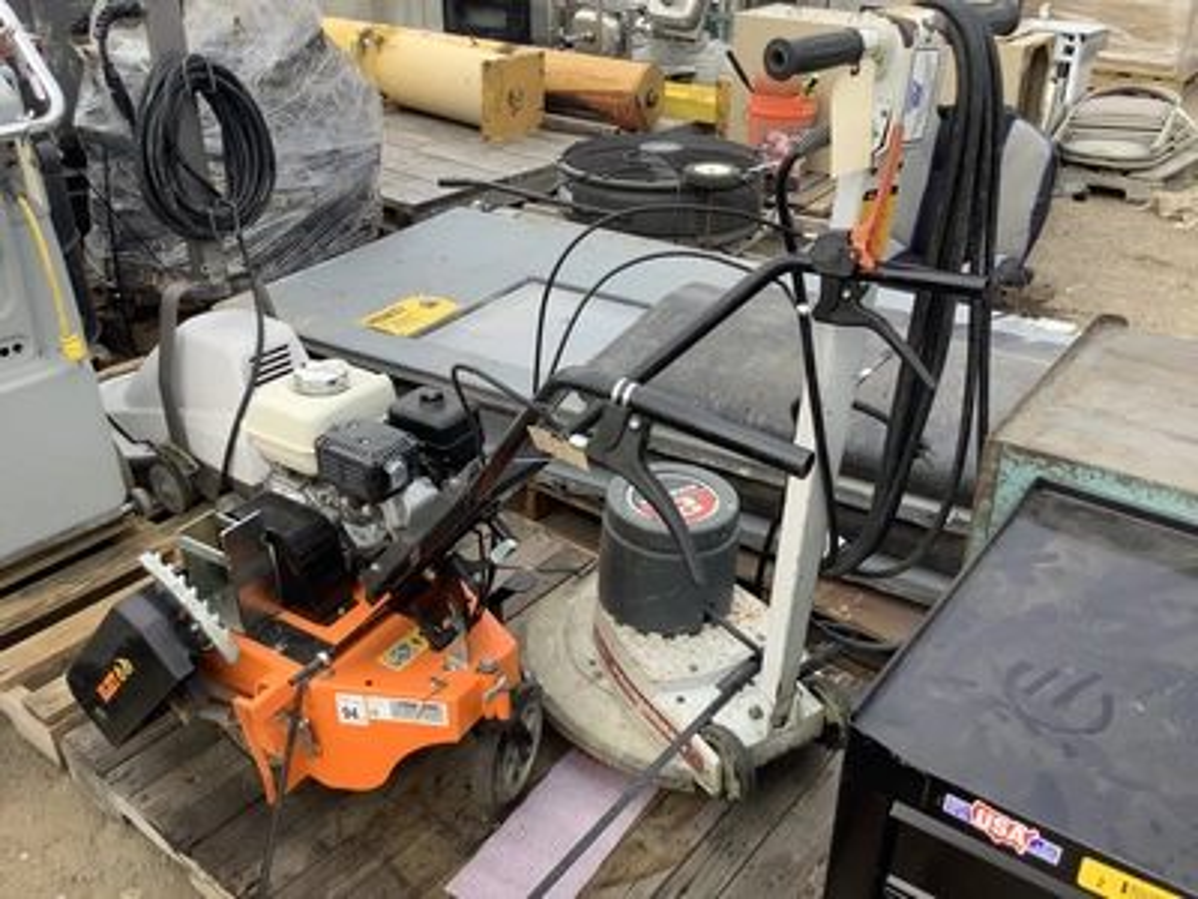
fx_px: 1073
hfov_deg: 58.4
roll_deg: -1.1
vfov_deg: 45.4
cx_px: 599
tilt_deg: -28.1
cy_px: 450
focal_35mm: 31
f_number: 2.4
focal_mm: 3.3
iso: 32
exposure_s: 1/120
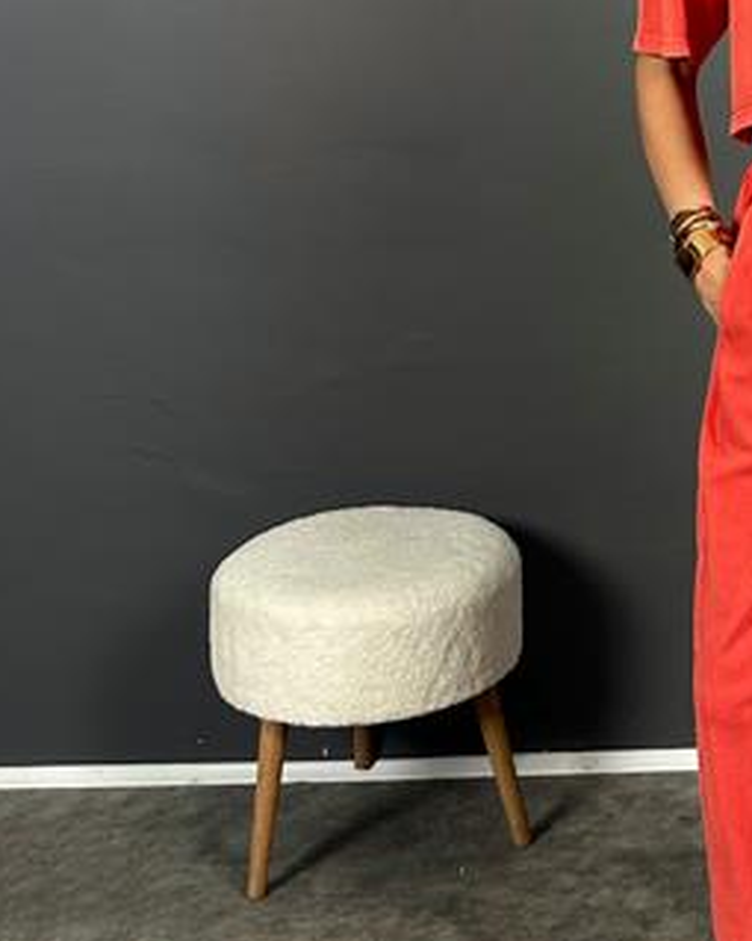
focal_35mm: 69
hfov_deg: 20.3
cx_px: 978
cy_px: 106
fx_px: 1921
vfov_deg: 26.7
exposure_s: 1/121
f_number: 1.78
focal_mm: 6.86
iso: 125
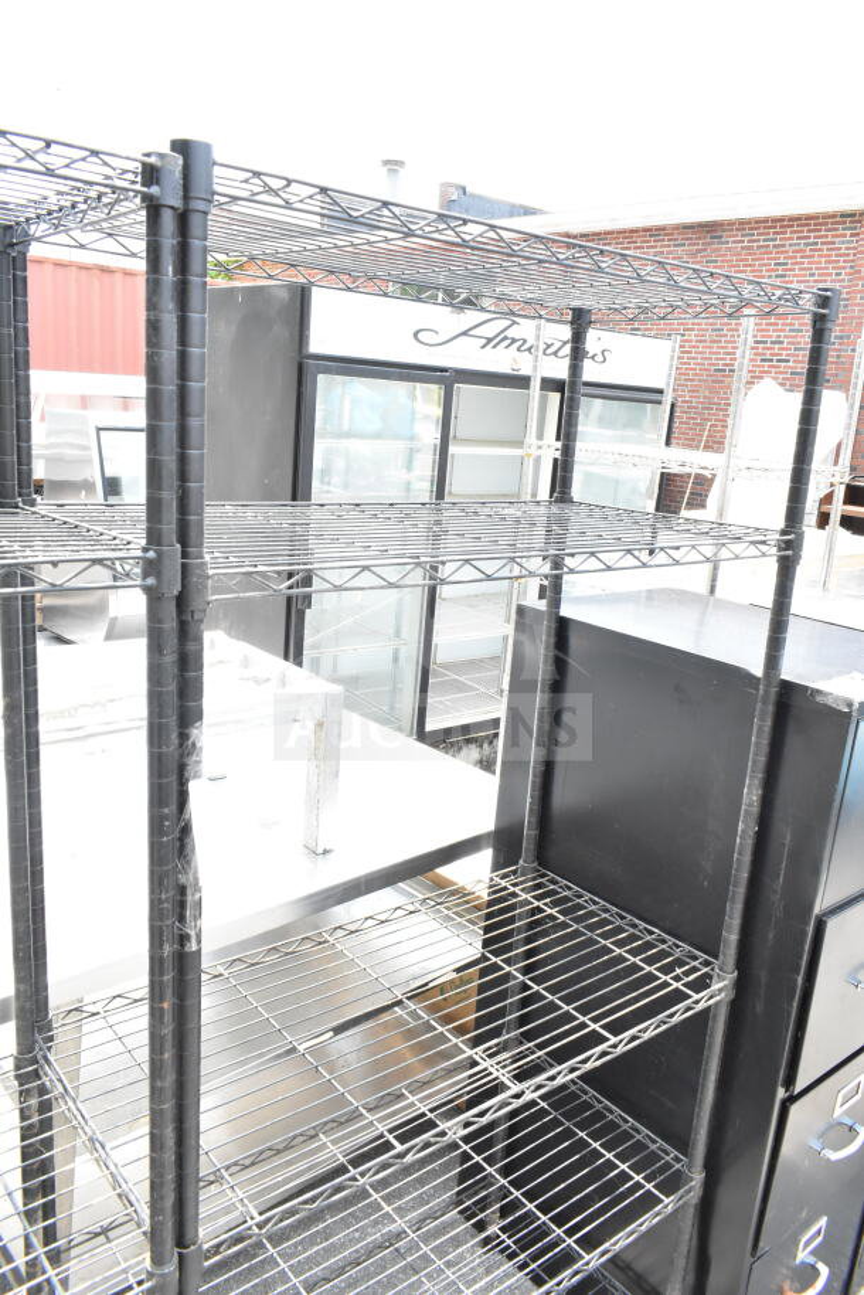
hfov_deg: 48.0
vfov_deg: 67.4
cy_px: 648
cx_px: 432
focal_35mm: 27
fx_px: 971
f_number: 9
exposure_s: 1/320
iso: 1600
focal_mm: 18
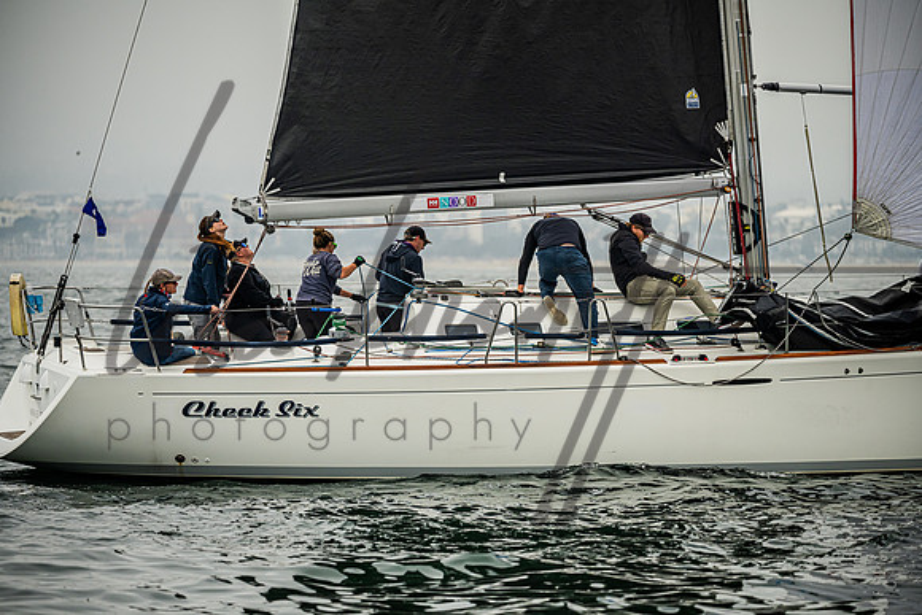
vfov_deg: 5.5
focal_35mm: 250
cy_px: 308
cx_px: 461
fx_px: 6404
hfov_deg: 8.2
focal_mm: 250
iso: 400
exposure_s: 1/4000
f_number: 5
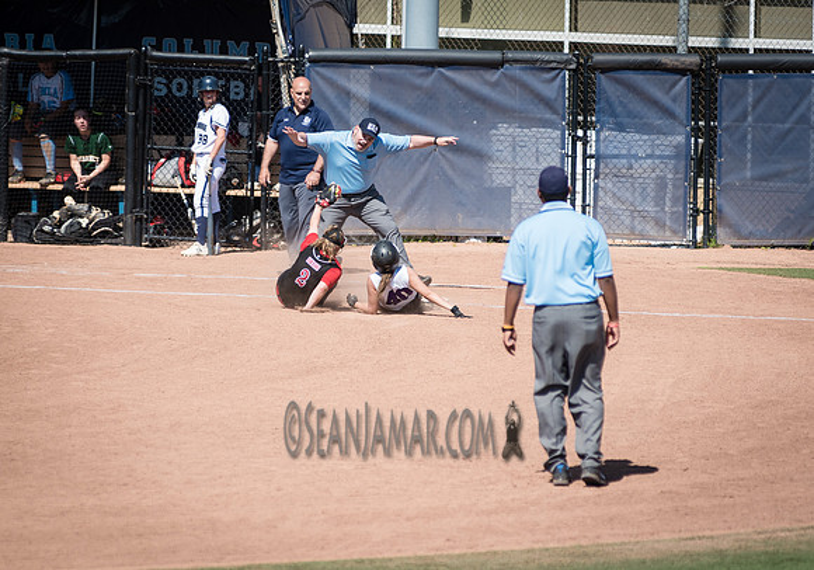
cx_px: 325
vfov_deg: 4.9
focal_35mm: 291
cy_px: 298
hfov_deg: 7.0
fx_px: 6690
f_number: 4
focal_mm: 200
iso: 200
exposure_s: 1/2500
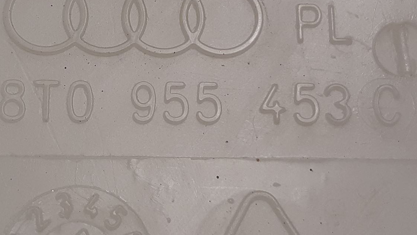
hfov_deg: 39.6
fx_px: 575
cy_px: 110
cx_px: 160
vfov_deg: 23.1
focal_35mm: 52
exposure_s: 1/50
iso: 40
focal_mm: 3.93
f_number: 1.7
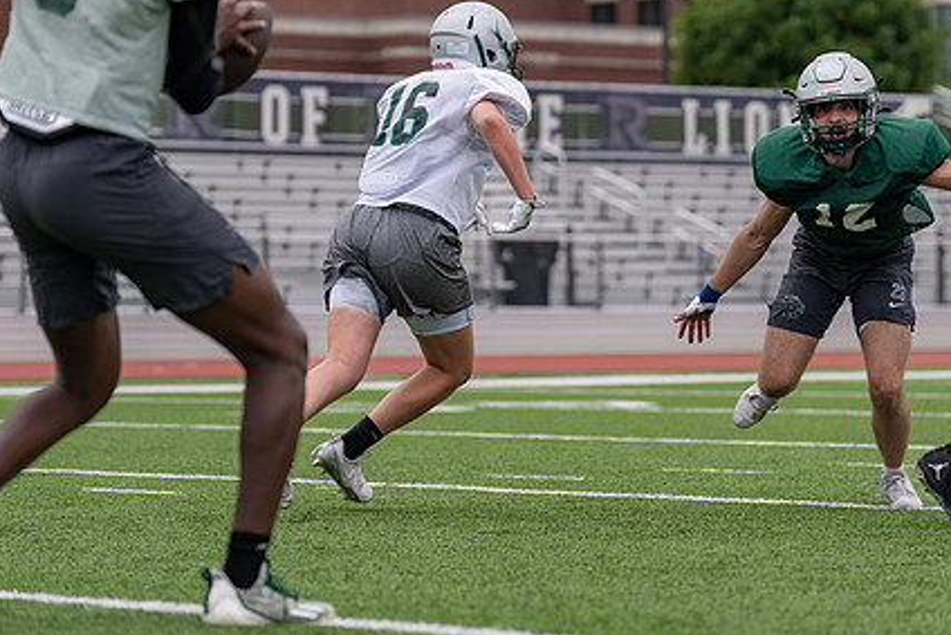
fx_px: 4386
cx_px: 523
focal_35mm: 166
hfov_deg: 12.4
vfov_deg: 8.3
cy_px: 218
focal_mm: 110
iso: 160
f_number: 2.8
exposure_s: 1/2500
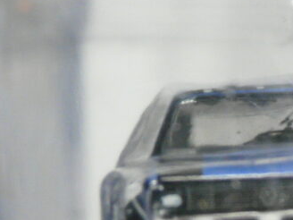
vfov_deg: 4.5
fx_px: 2768
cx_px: 267
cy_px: 181
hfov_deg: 6.0
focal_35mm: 327
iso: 200
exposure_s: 1/40
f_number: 3.6
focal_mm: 18.3
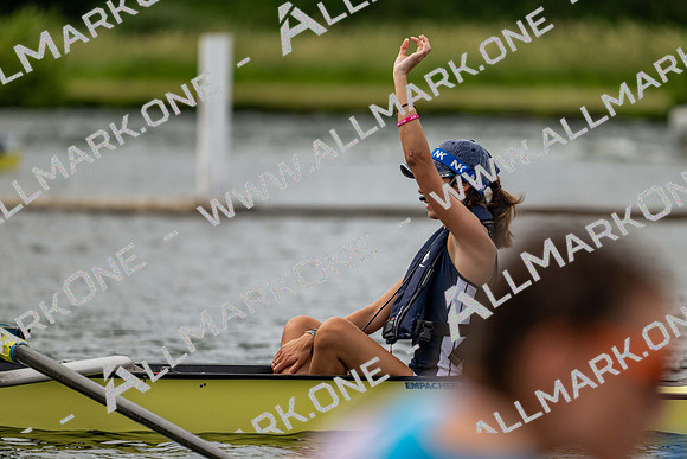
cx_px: 344
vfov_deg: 3.4
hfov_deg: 5.2
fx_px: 7635
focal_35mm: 400
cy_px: 230
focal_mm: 400
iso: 500
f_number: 4.5
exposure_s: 1/4000
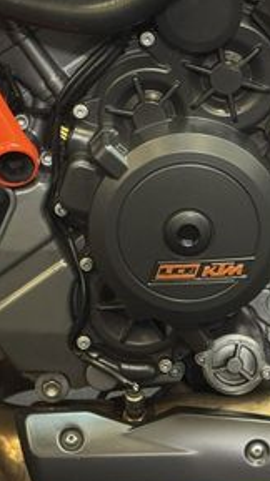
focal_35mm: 116
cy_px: 181
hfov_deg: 10.4
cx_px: 185
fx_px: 1480
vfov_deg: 18.5
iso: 250
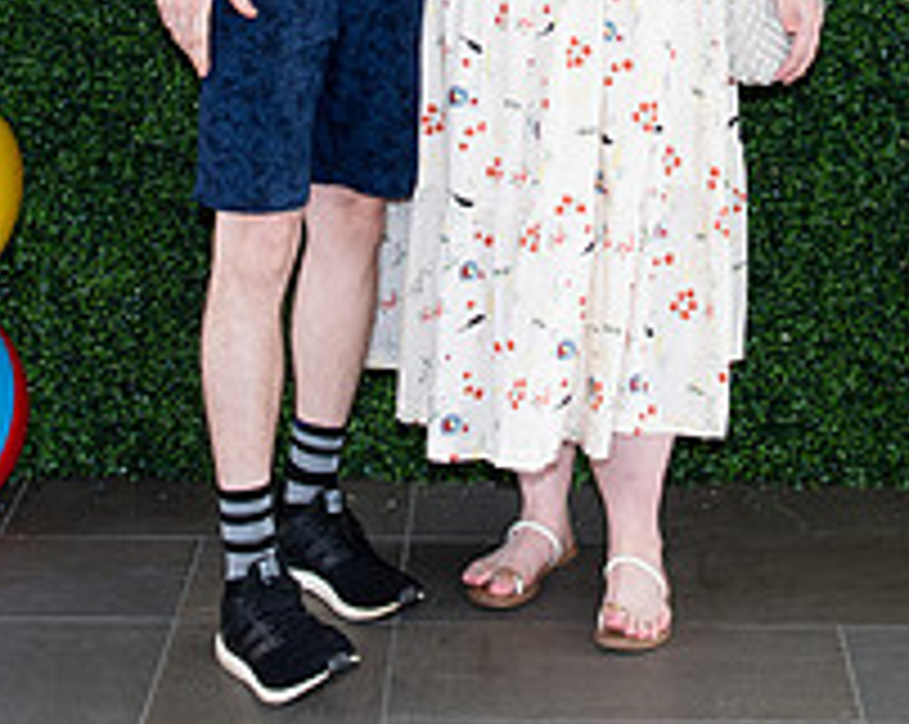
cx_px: 538
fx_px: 2740
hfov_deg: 18.8
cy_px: -232
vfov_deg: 14.4
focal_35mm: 102
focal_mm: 32
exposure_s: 1/125
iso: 800
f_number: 6.3
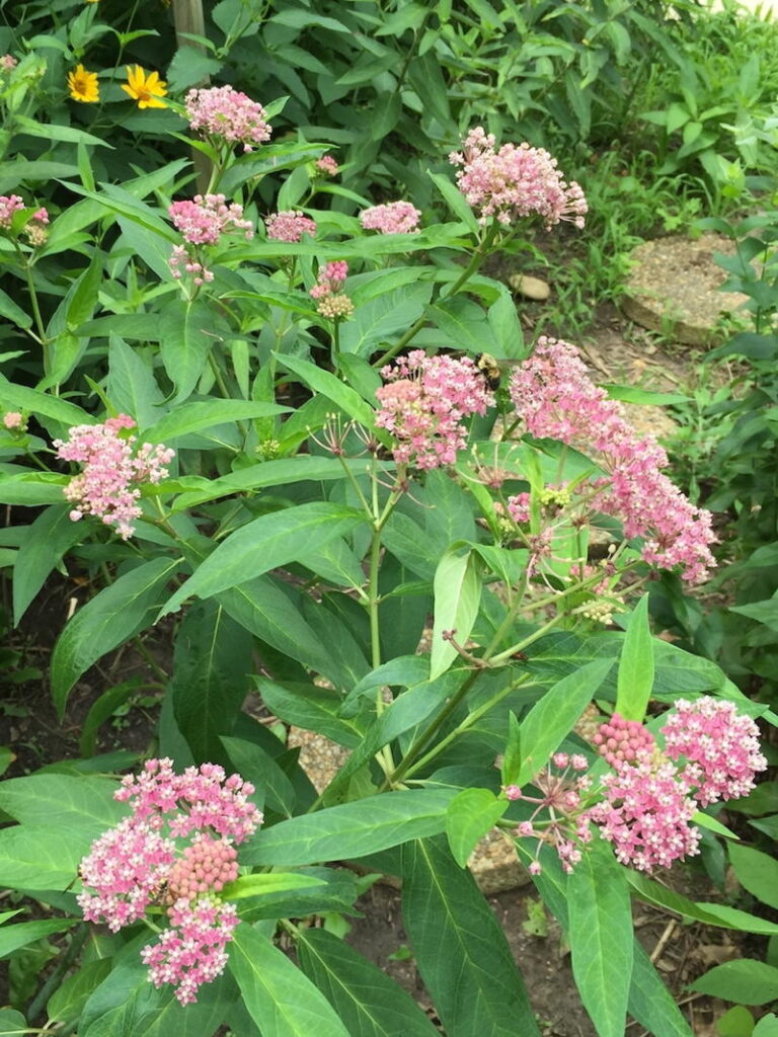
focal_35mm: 39
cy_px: 518
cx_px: 389
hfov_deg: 36.8
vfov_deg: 47.9
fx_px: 1169
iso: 32
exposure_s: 1/255
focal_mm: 4.15
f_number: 2.2
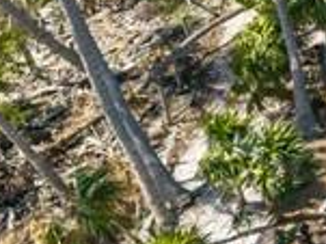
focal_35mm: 163
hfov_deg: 9.0
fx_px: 1534
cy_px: -172
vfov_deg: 8.8
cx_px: 1073
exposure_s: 1/640
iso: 100
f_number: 1.8
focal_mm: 8.67
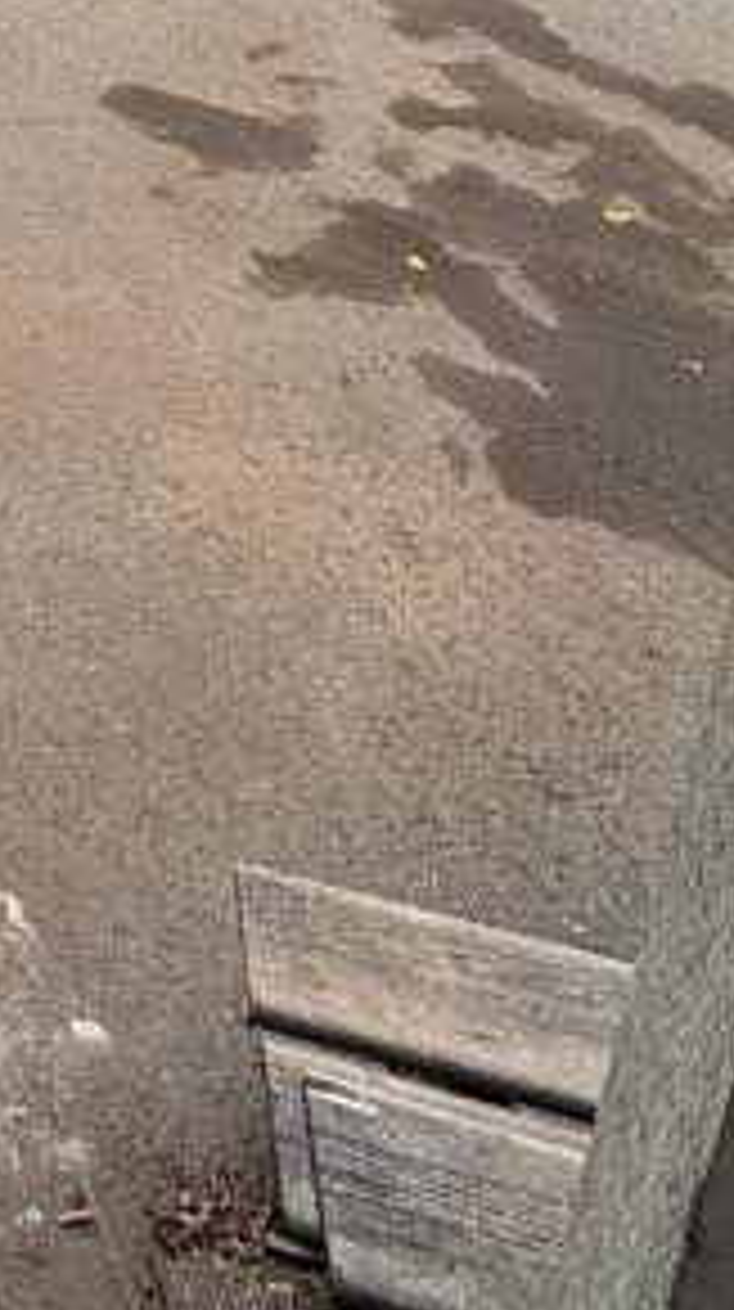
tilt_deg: -17.4
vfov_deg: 34.0
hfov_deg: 22.2
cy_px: -410
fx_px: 1458
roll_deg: +3.1
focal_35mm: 42
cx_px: -428
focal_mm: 2.22
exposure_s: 1/341
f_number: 2.2
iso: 40
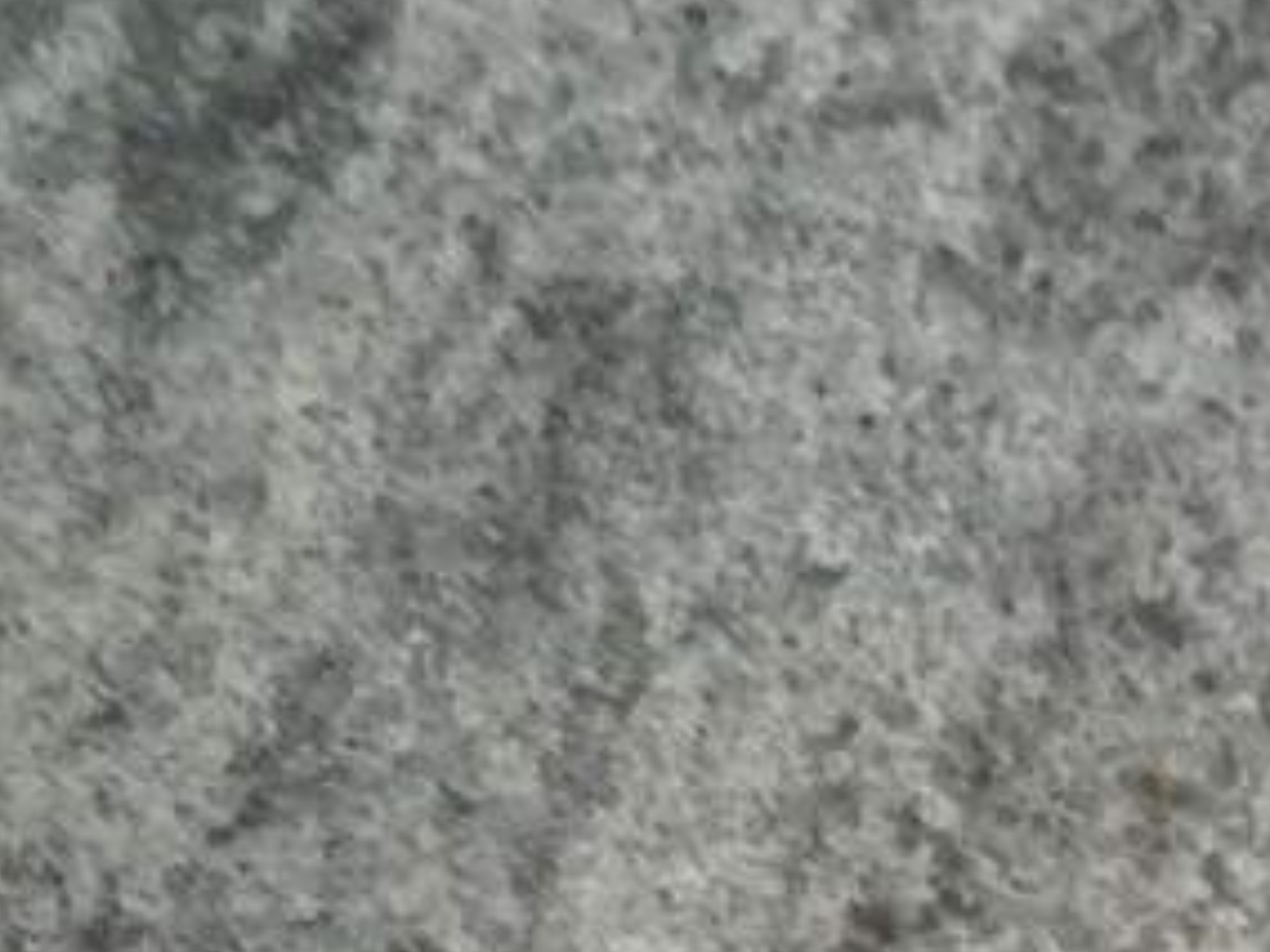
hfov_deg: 14.0
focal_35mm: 132
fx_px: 4843
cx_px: 1892
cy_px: 2199
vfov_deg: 10.0
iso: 125
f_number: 1.6
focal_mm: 4.2
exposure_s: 1/121
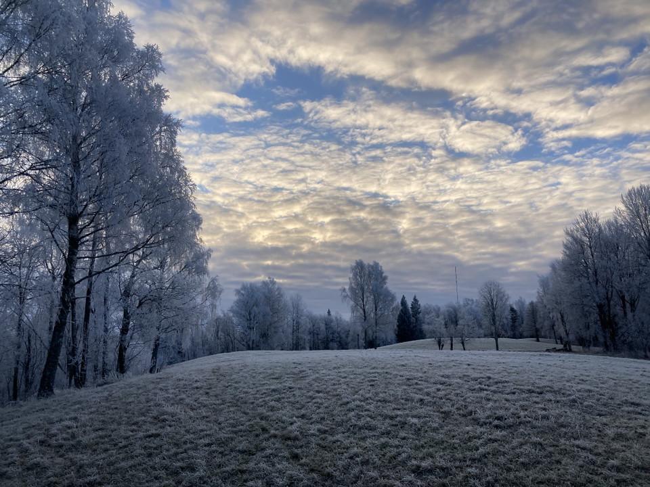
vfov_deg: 49.7
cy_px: 244
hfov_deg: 63.4
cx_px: 325
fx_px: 526
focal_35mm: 28
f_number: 1.8
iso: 20
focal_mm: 3.99
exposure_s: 1/1656
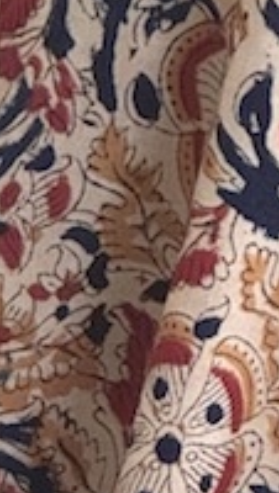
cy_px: 609
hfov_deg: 2.9
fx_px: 5466
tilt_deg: -20.0
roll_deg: +0.0
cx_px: 320
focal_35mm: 417
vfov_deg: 5.2
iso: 320
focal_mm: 9
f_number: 2.8
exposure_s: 1/60
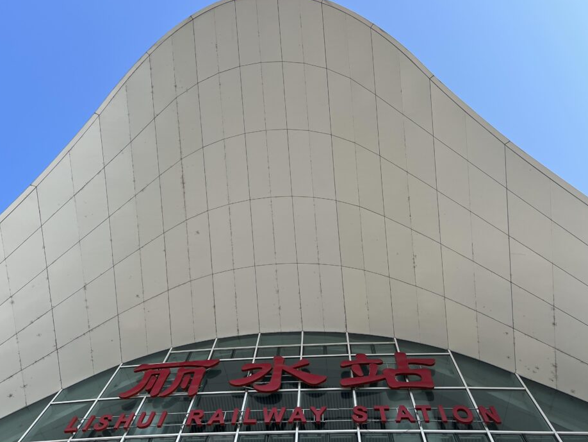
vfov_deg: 48.2
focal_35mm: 29
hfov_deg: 61.5
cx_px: 267
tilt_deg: +72.5
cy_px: 220
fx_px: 493
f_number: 1.5
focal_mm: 5.7
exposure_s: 1/1972
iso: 50
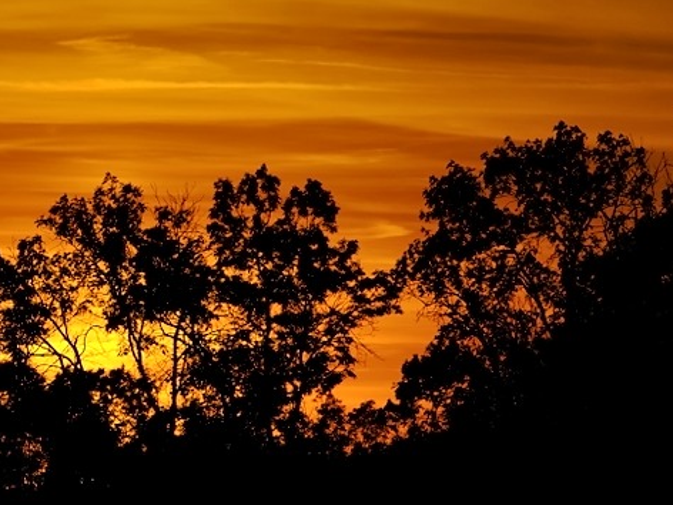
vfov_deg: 2.2
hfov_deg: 2.9
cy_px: 19
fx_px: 13026
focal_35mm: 670
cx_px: -549
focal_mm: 200
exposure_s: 1/1000
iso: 100
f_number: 5.6
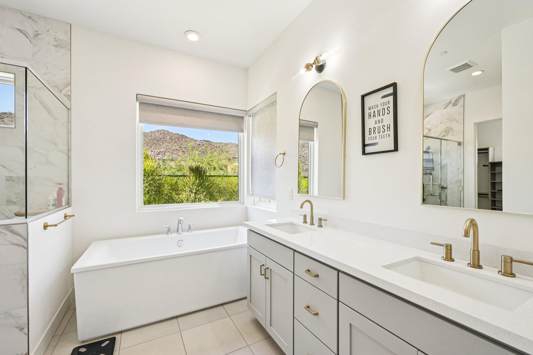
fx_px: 222
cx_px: 267
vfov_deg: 77.3
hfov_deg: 100.4
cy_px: 187
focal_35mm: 15
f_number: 8
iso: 640
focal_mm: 14
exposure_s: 1/250
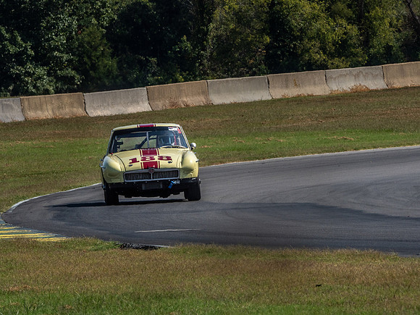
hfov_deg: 3.3
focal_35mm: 601
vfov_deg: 2.5
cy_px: 158
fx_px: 7292
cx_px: 210
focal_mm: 300
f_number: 18
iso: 400
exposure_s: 1/500
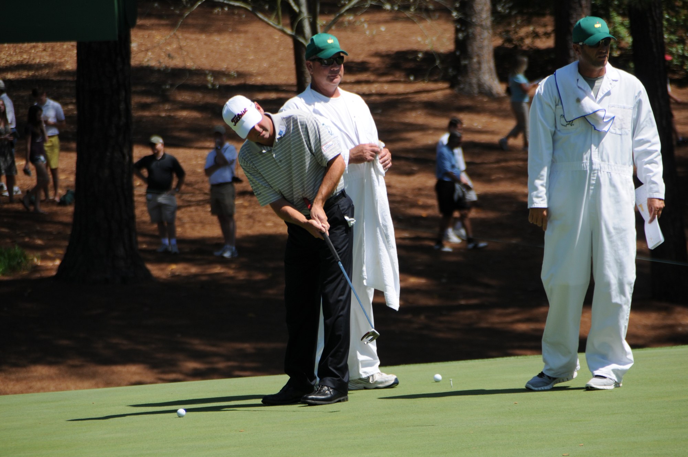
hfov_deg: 6.9
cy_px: 228
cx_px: 344
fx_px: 5726
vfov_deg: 4.6
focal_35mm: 300
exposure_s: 1/1000
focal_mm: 200
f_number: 6.3
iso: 250
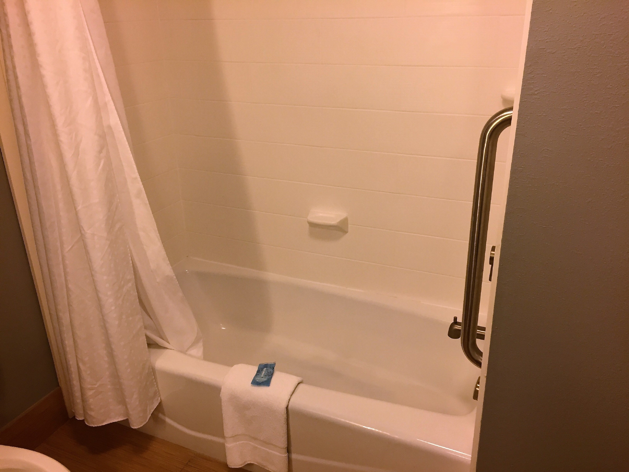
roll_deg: +1.0
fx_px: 527
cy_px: 236
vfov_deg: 48.2
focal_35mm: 29
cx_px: 314
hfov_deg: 61.7
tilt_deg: -21.8
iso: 80
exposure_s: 1/30
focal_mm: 4.15
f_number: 2.2
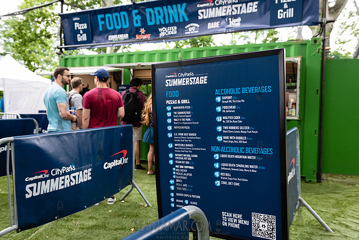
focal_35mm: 32
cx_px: 180
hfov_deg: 58.6
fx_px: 320
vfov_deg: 41.0
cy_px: 120
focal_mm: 32
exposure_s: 1/100
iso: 640
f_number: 4
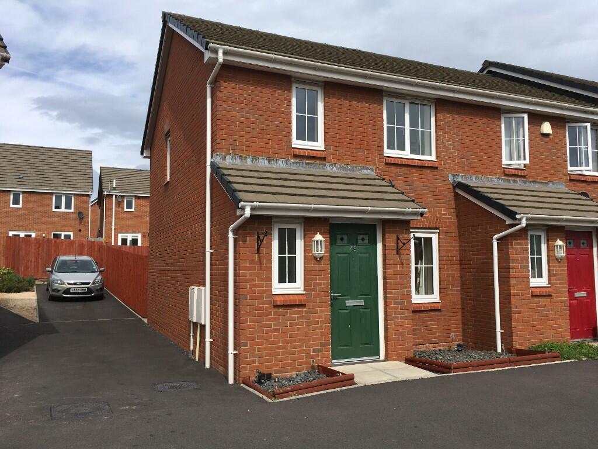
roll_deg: +1.1
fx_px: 501
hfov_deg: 61.7
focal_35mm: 29
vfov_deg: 48.2
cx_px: 299
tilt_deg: +5.3
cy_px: 224
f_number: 2.2
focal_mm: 4.15
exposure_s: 1/2331
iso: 25
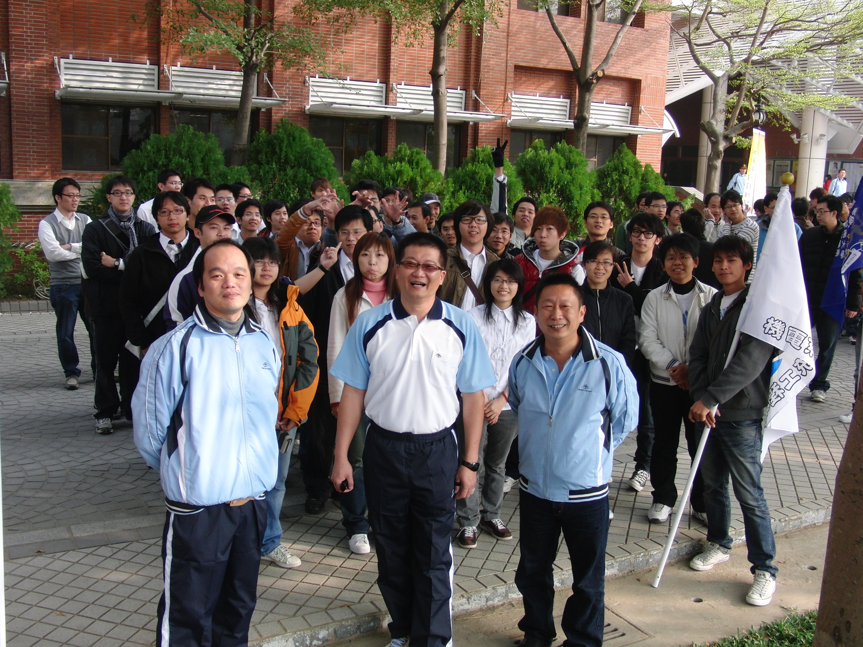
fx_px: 922
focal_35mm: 37
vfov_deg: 38.7
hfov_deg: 50.1
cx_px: 432
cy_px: 324
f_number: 3.6
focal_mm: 6.42
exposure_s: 1/200
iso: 100
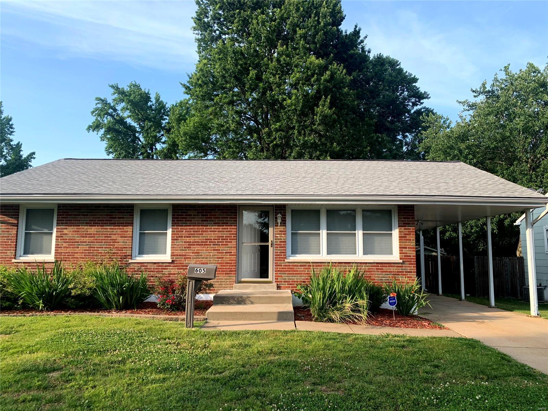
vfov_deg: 53.1
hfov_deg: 67.3
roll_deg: +0.9
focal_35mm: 26
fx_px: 412
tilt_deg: +4.7
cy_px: 206
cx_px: 274
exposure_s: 1/796
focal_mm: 4.25
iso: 25
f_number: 1.8
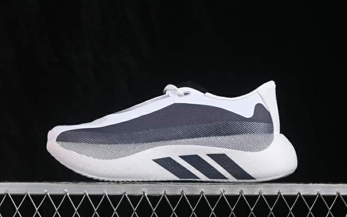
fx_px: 728
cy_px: 110
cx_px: 174
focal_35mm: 77
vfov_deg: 17.0
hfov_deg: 26.8
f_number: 8
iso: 160
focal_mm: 50
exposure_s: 1/80
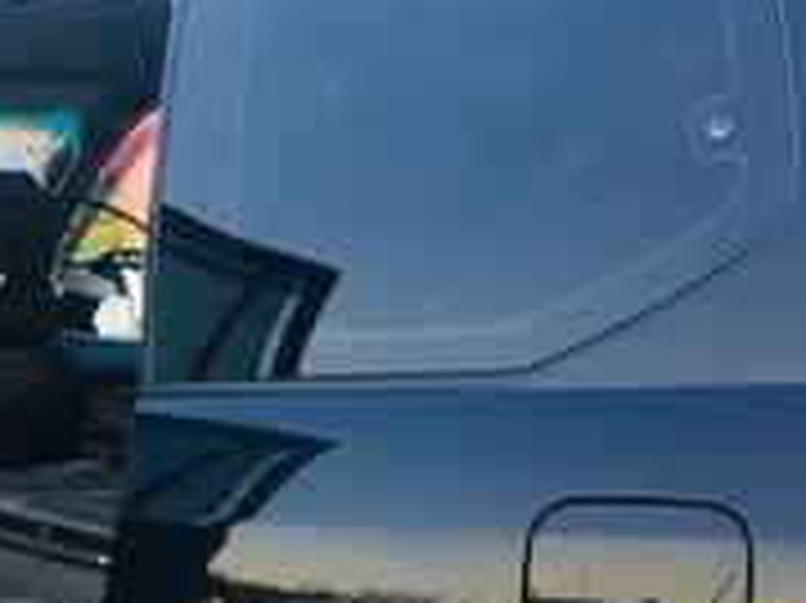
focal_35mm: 107
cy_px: 668
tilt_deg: -9.6
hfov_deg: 17.8
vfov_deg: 13.5
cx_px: -72
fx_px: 2490
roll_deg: +2.5
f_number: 2.2
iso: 25
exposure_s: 1/100
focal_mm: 4.15
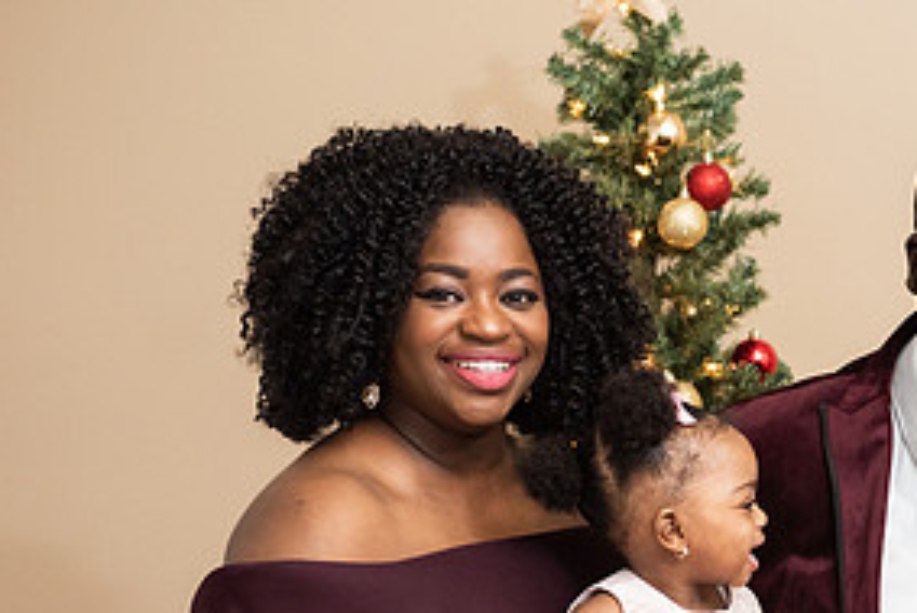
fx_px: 3135
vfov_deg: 11.1
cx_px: 872
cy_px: 524
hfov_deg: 16.4
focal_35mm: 123
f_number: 4
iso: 1600
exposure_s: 1/200
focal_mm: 60
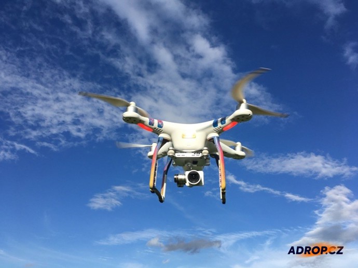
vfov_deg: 48.2
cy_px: 134
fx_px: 300
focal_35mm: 29
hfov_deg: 61.7
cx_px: 179
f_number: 2.2
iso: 25
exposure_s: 1/1832
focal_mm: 4.15
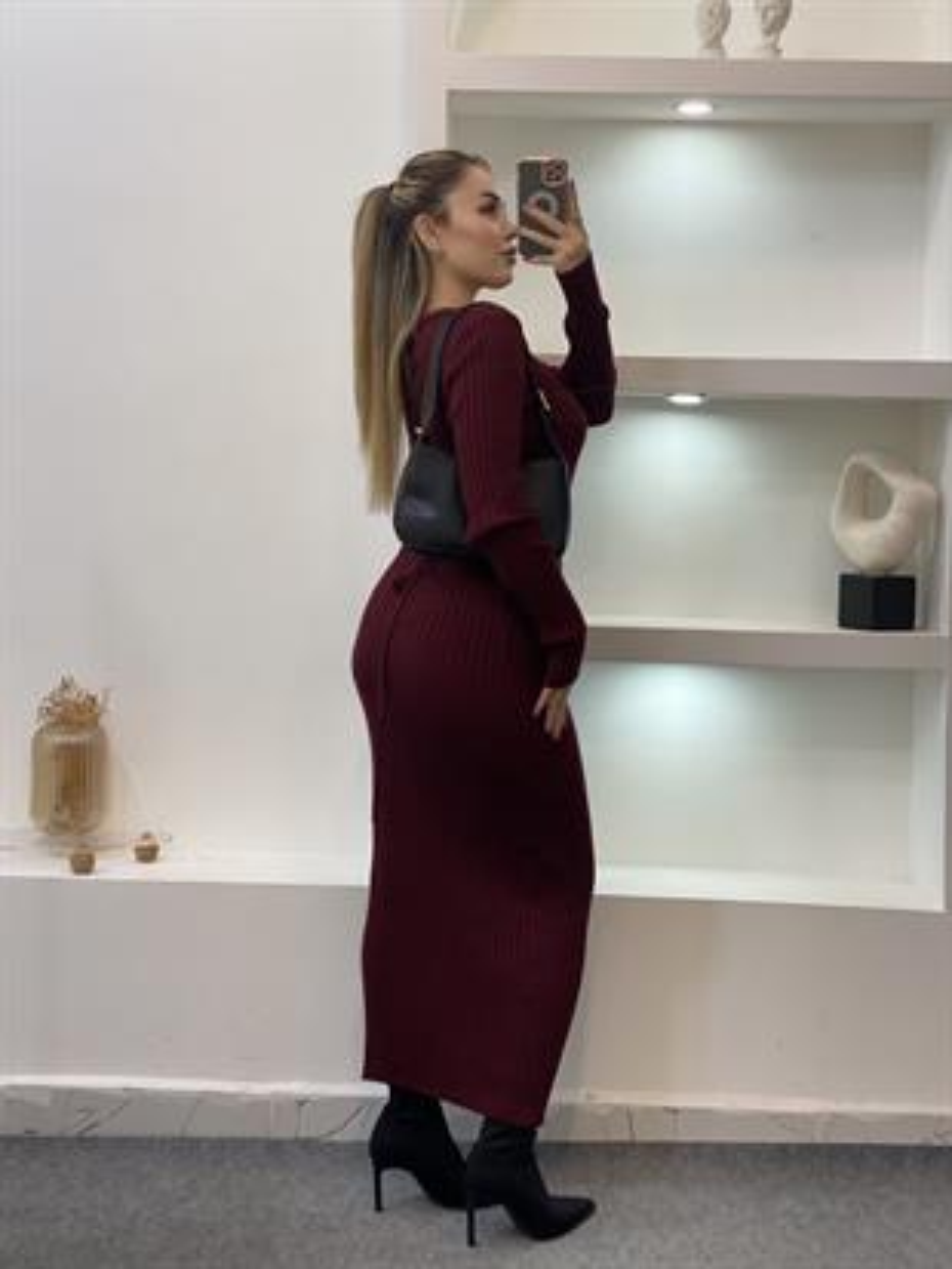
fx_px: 1906
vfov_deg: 36.8
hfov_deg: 28.0
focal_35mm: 52
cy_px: 634
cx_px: 476
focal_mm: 6
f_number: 2
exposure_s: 1/100
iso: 80
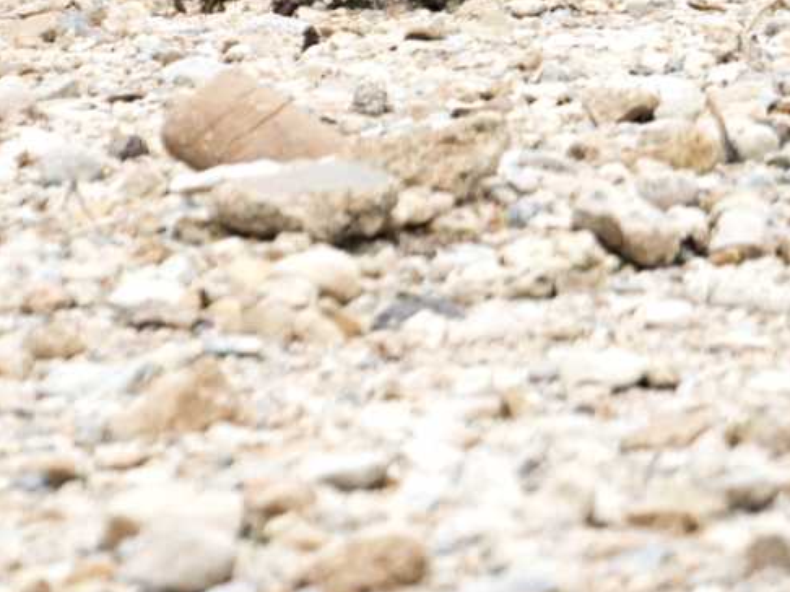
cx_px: 231
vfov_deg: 2.2
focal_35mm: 669
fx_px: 15260
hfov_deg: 3.0
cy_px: -442
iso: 400
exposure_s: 1/1250
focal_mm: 165
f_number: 3.5
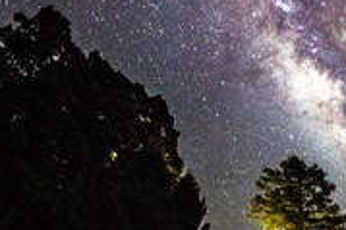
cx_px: 327
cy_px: 131
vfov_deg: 28.6
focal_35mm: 47
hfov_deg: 38.4
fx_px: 451
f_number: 1.8
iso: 1250
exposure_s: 8
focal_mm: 14
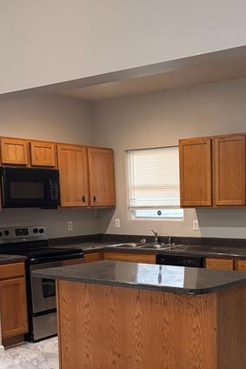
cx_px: 187
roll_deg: +1.4
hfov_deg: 27.1
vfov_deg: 39.4
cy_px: 269
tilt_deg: -7.9
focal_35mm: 49
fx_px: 502
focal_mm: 5.96
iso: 500
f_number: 1.6
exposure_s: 1/60
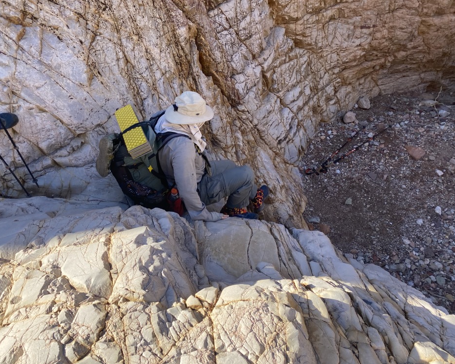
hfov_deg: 62.1
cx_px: 210
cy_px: 181
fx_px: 377
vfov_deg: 51.5
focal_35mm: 28
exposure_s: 1/852
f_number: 1.8
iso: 32
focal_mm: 4.25
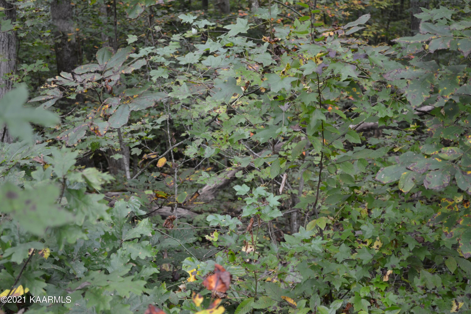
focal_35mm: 68
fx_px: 883
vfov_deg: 20.2
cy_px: 157
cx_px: 236
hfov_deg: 29.9
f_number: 5.3
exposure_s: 1/60
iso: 400
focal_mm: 45
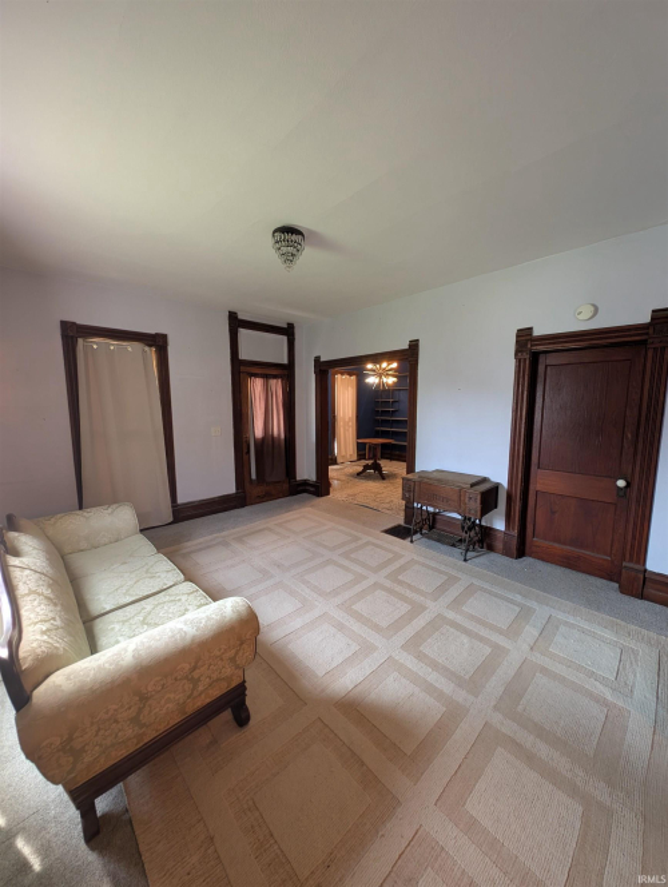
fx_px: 308
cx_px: 334
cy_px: 444
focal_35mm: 12
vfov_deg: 110.5
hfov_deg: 94.6
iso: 182
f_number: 1.95
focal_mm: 2.23
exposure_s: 1/60
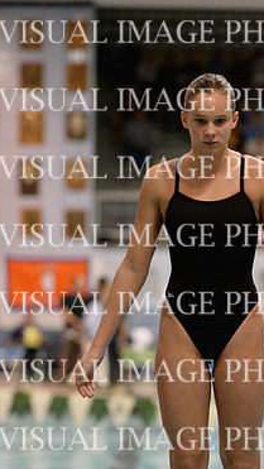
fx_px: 1728
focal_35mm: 139
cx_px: 216
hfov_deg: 8.7
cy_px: 336
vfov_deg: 15.4
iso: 6400
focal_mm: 85
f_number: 2
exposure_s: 1/1250
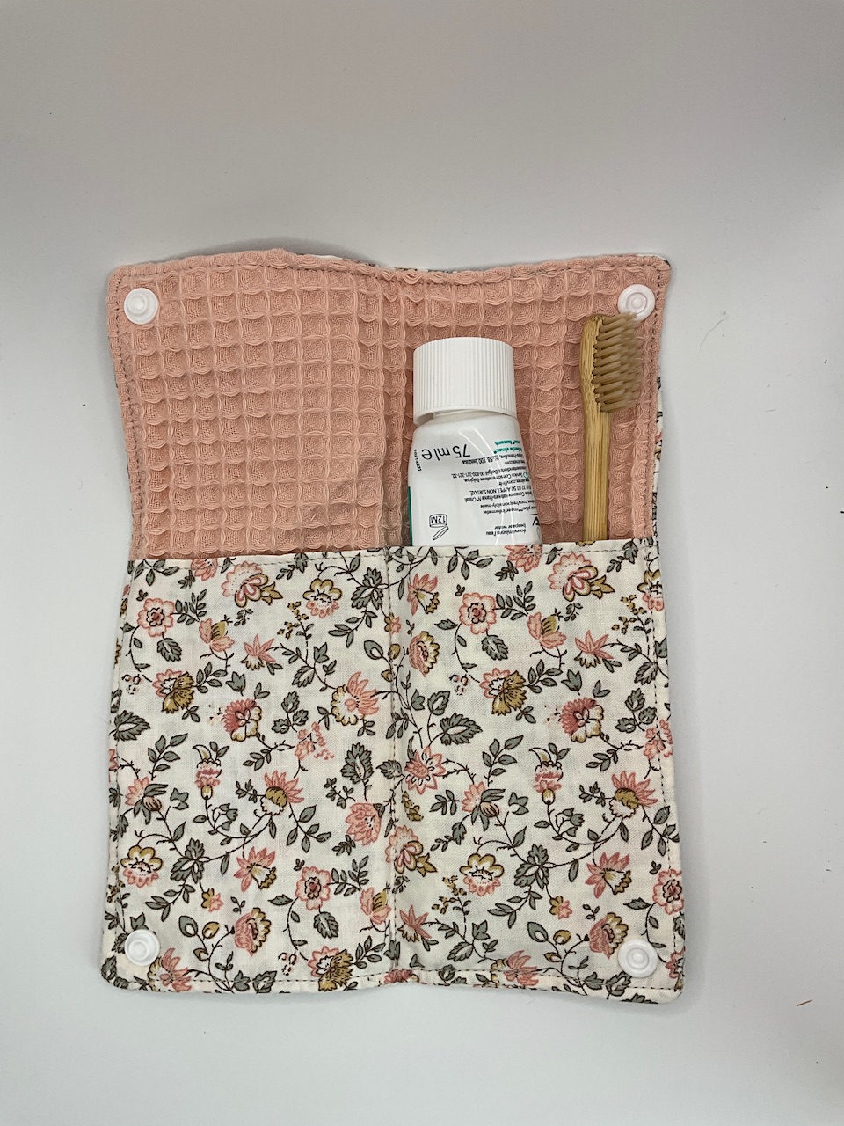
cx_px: 422
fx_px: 943
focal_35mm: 29
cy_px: 563
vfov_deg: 61.7
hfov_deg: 48.2
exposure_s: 1/389
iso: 25
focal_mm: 3
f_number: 1.8
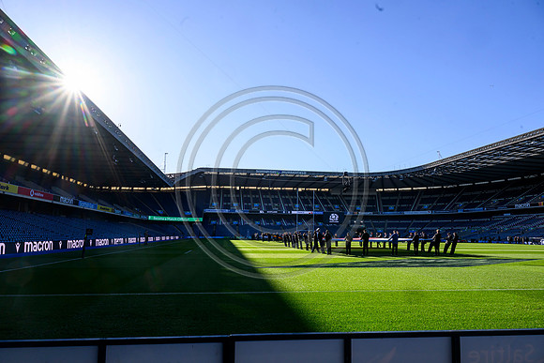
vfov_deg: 53.2
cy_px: 182
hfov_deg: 73.7
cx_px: 272
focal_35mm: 24
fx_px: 363
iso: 500
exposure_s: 1/500
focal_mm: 24
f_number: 11
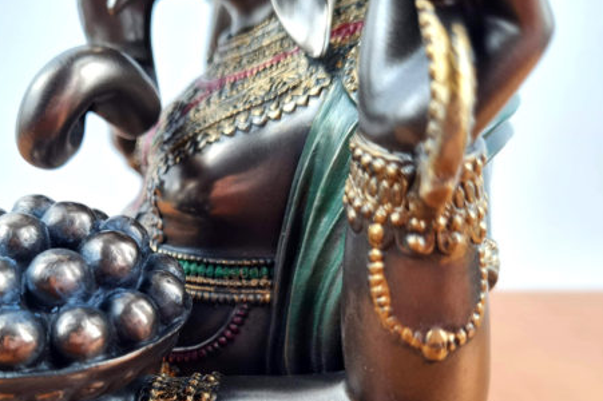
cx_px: 182
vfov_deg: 31.4
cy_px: 291
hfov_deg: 45.4
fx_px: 703
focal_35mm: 42
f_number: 1.8
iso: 80
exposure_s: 1/120
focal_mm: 5.4
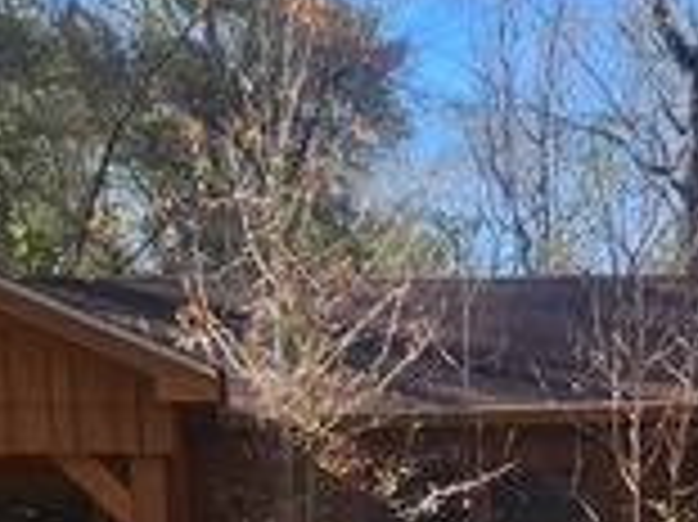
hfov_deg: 20.6
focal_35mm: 95
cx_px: 423
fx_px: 1914
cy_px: 819
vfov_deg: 14.4
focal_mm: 6.4
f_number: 1.8
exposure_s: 1/299
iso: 12
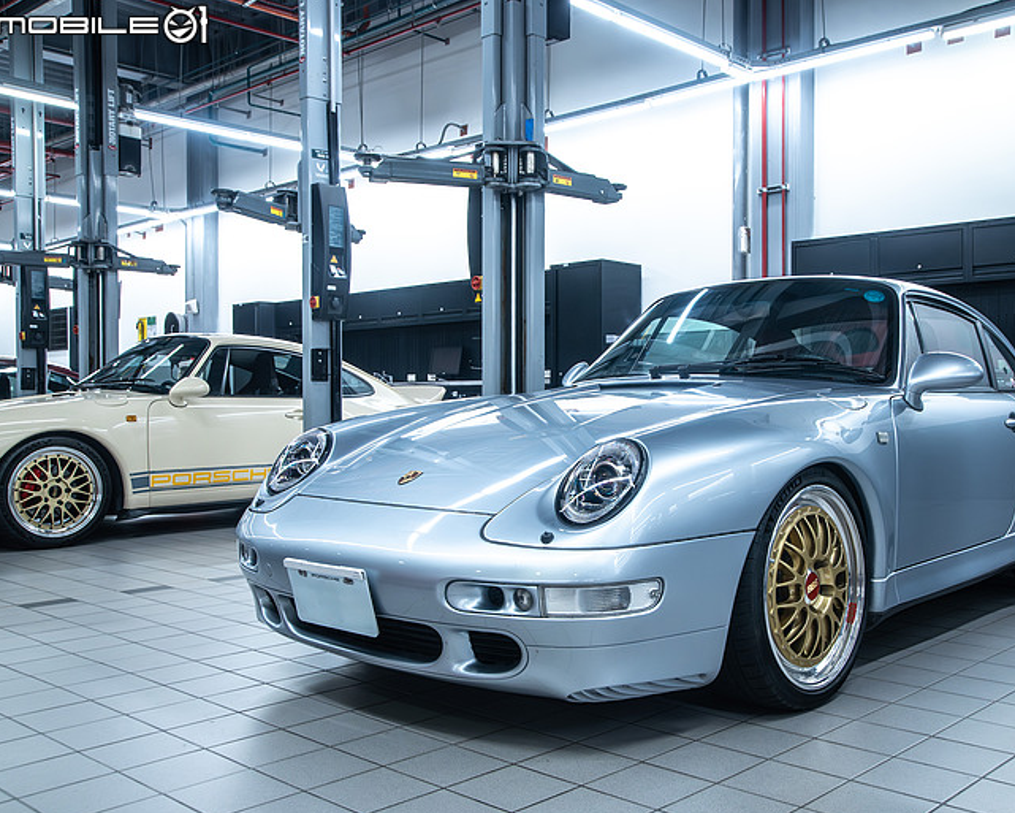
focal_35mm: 40
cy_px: 410
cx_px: 599
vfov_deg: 37.3
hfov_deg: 45.6
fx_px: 1202
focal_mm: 35
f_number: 4
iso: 2000
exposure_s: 1/60
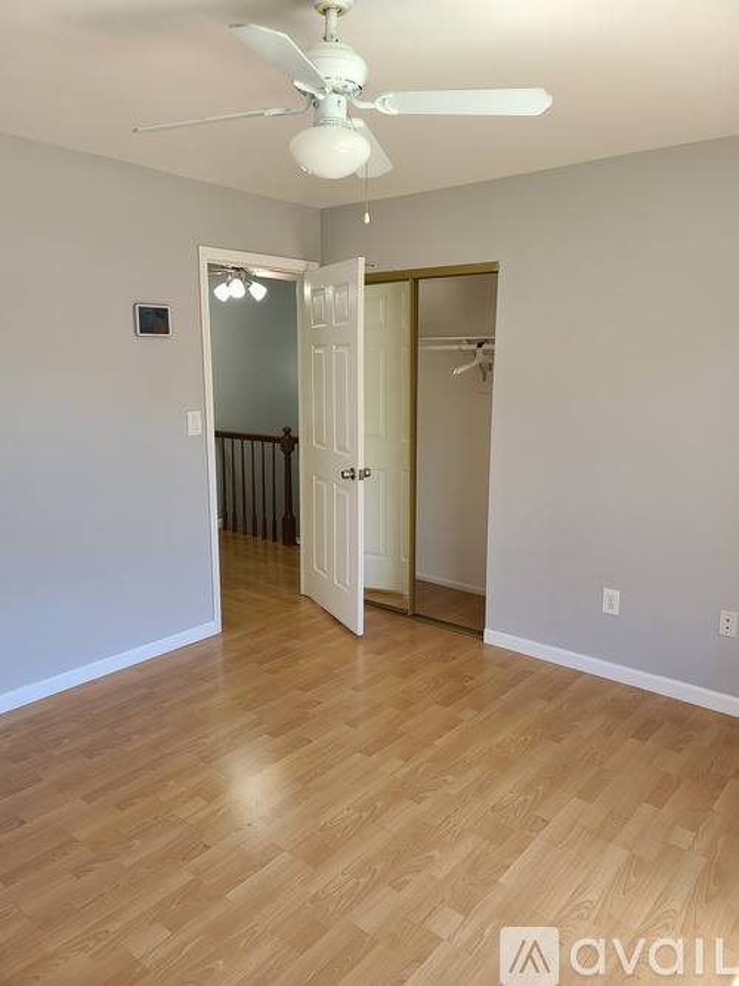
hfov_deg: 54.9
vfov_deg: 69.4
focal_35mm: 25
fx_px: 712
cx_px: 370
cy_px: 493
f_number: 1.8
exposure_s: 1/59
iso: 50
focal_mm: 7
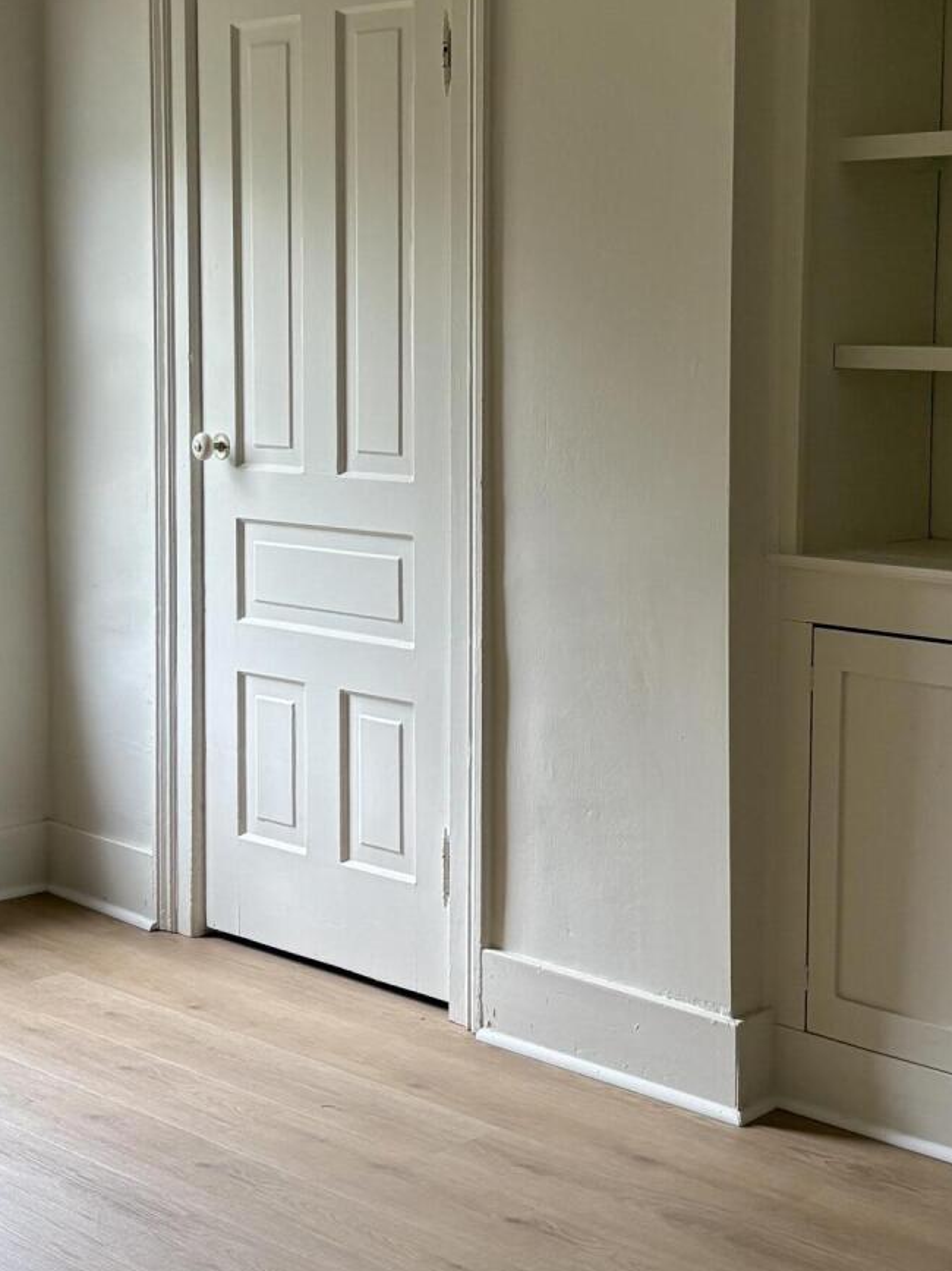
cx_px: 555
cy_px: 449
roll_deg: -1.0
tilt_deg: -3.0
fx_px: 2201
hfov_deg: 24.4
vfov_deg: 32.0
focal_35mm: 60
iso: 125
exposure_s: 1/120
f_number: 1.6
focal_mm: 5.96
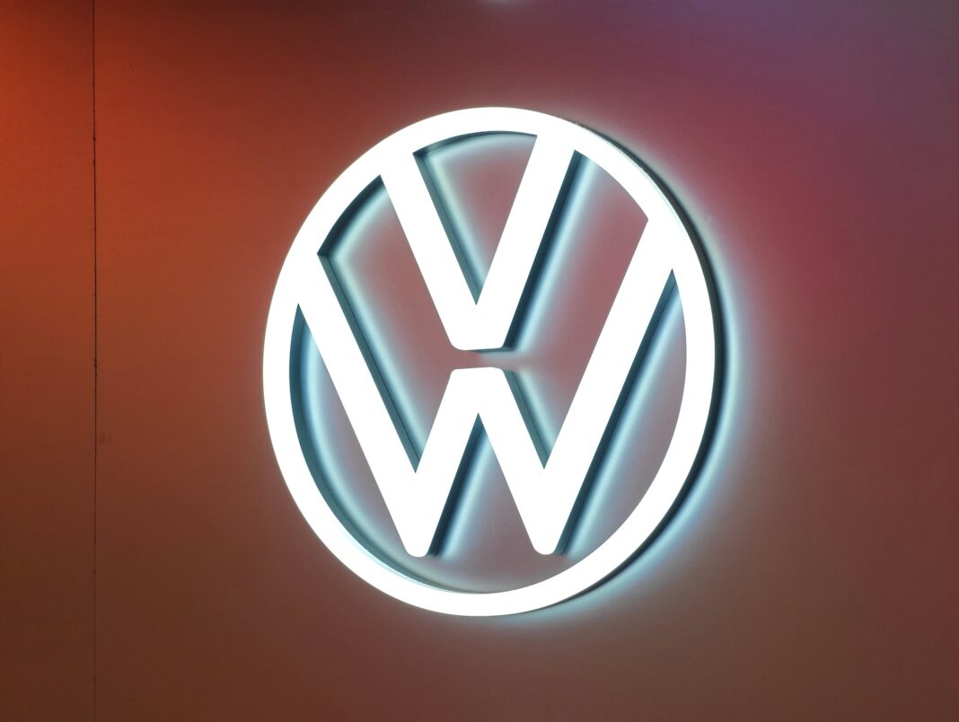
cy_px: 361
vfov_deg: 17.4
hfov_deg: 23.0
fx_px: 2358
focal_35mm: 85
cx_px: 480
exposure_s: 1/100
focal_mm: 22.5
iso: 128
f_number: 2.7
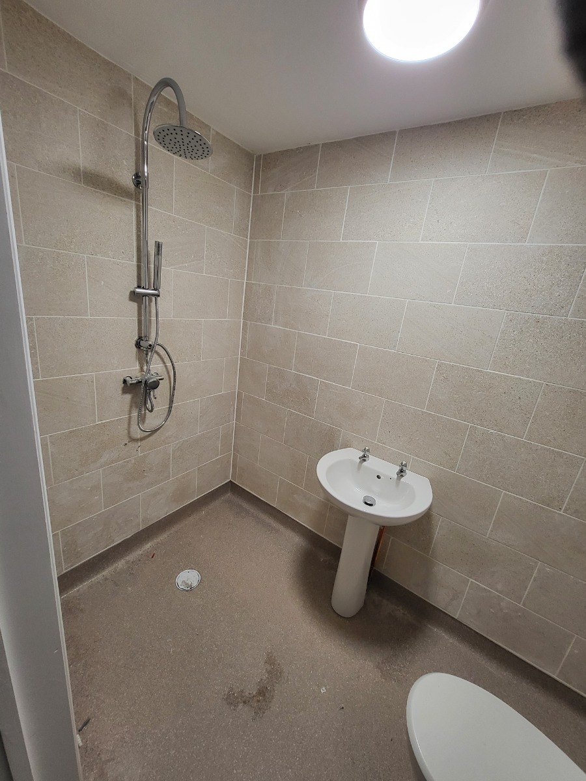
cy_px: 390
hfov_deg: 89.9
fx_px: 293
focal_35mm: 13
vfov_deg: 106.2
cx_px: 293
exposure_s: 1/50
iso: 200
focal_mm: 1.74
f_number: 2.2
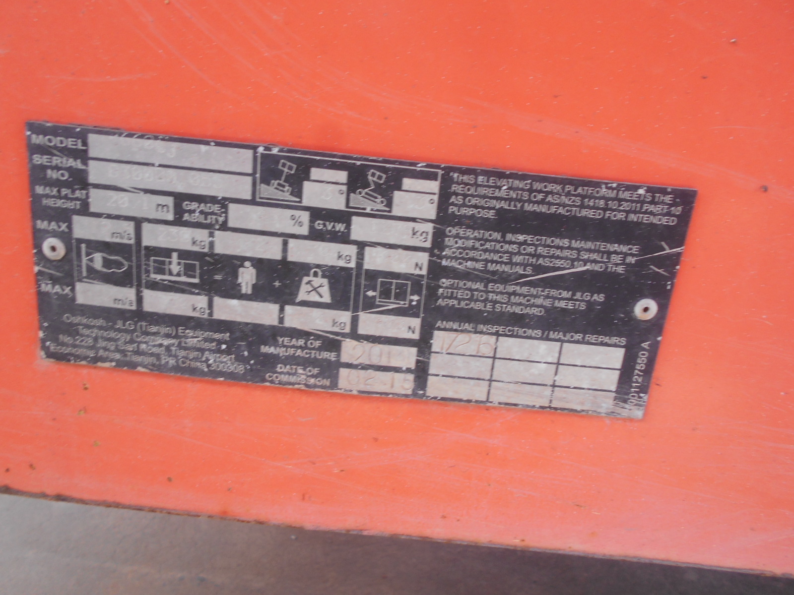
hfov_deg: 67.3
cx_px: 397
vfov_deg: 53.1
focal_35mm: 26
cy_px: 298
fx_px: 596
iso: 80
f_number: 3.2
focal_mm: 4.6
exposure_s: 1/50
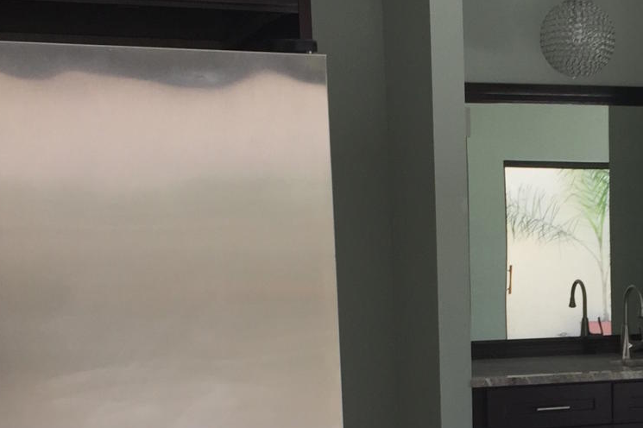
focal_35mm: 81
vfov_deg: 16.4
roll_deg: +1.1
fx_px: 1446
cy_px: 460
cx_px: 607
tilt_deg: -8.0
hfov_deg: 24.2
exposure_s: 1/120
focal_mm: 4.15
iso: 40
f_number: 2.2
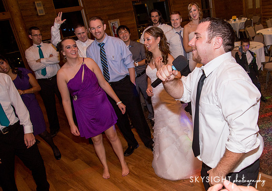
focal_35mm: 33
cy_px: 105
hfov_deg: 55.0
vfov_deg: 41.4
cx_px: 189
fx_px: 252
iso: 2000
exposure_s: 1/200
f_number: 4.5
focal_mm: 24
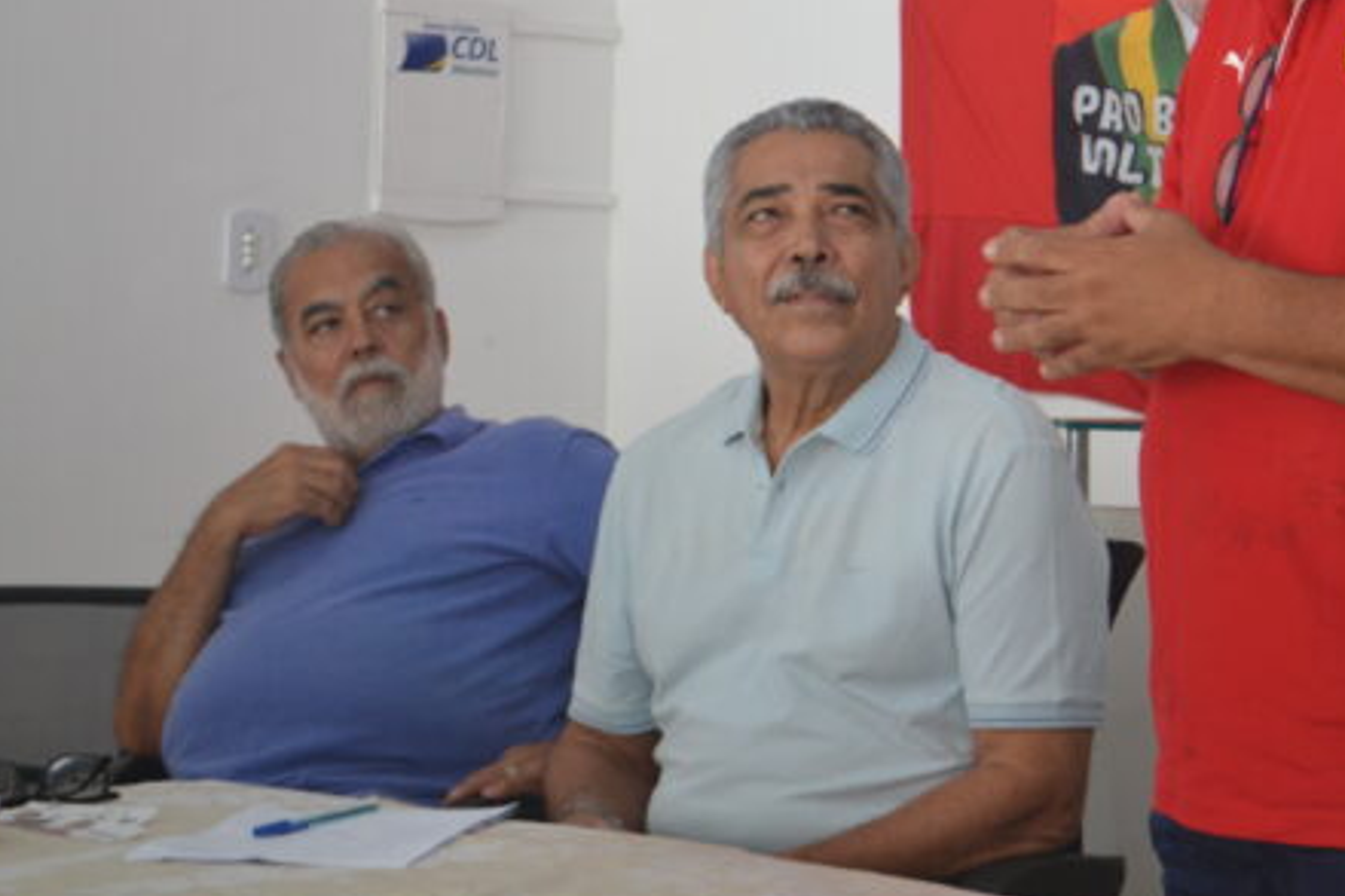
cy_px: 190
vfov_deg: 14.8
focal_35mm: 92
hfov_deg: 21.8
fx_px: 3436
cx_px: 1113
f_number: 5
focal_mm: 36
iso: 400
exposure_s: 1/40
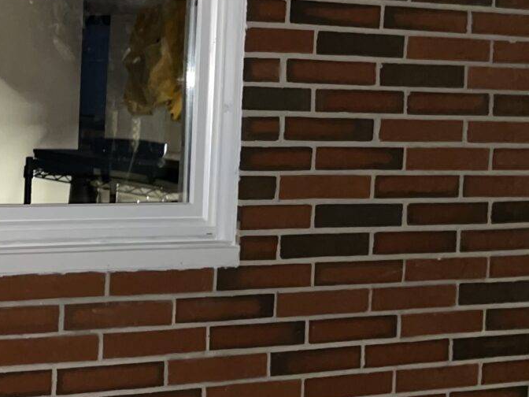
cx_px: -270
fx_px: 1513
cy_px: 102
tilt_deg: -2.3
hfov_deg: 17.7
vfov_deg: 14.9
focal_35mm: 99
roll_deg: -1.7
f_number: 1.6
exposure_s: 1/4
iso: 250
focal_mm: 5.1
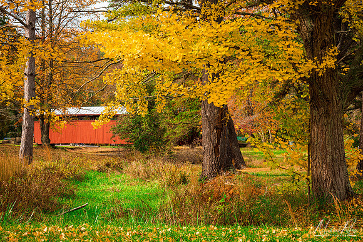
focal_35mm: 62
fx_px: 625
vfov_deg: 21.9
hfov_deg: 32.4
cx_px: 182
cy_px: 121
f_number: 13
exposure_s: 1/60
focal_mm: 62
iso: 100
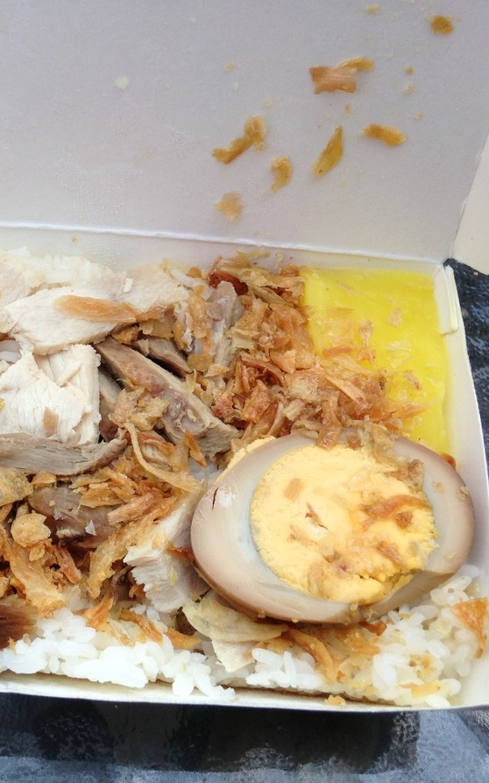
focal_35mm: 47
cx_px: 91
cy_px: 393
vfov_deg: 42.6
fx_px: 1002
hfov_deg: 26.8
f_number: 2.4
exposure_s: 1/430
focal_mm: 4.13
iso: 50
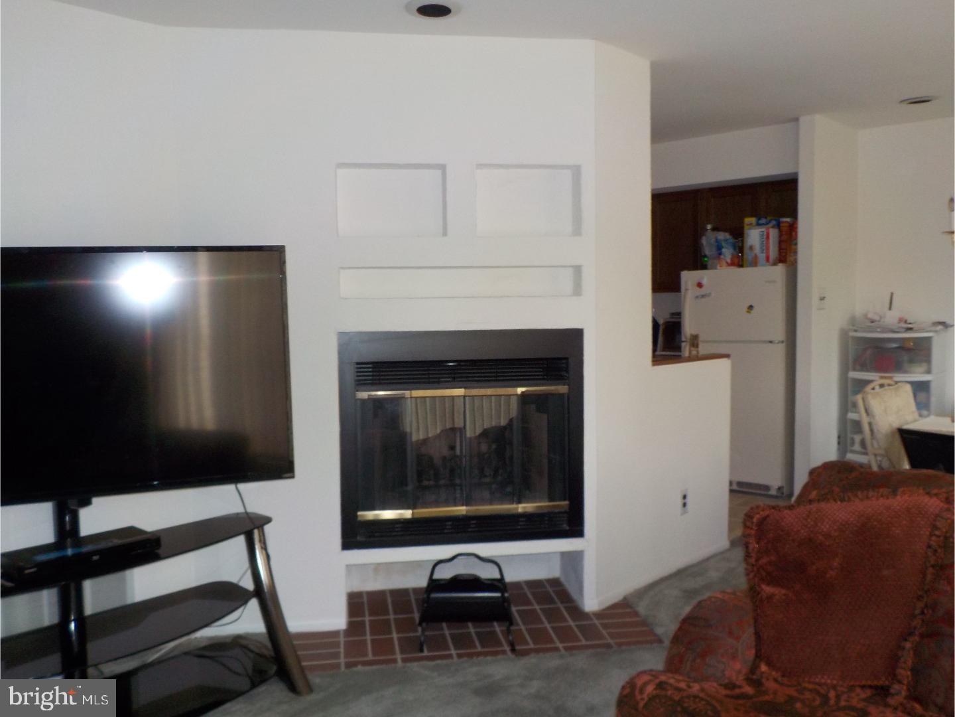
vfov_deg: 46.8
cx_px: 478
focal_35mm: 30
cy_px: 358
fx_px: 828
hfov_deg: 60.0
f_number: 3.3
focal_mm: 4.1
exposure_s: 1/30
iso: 200
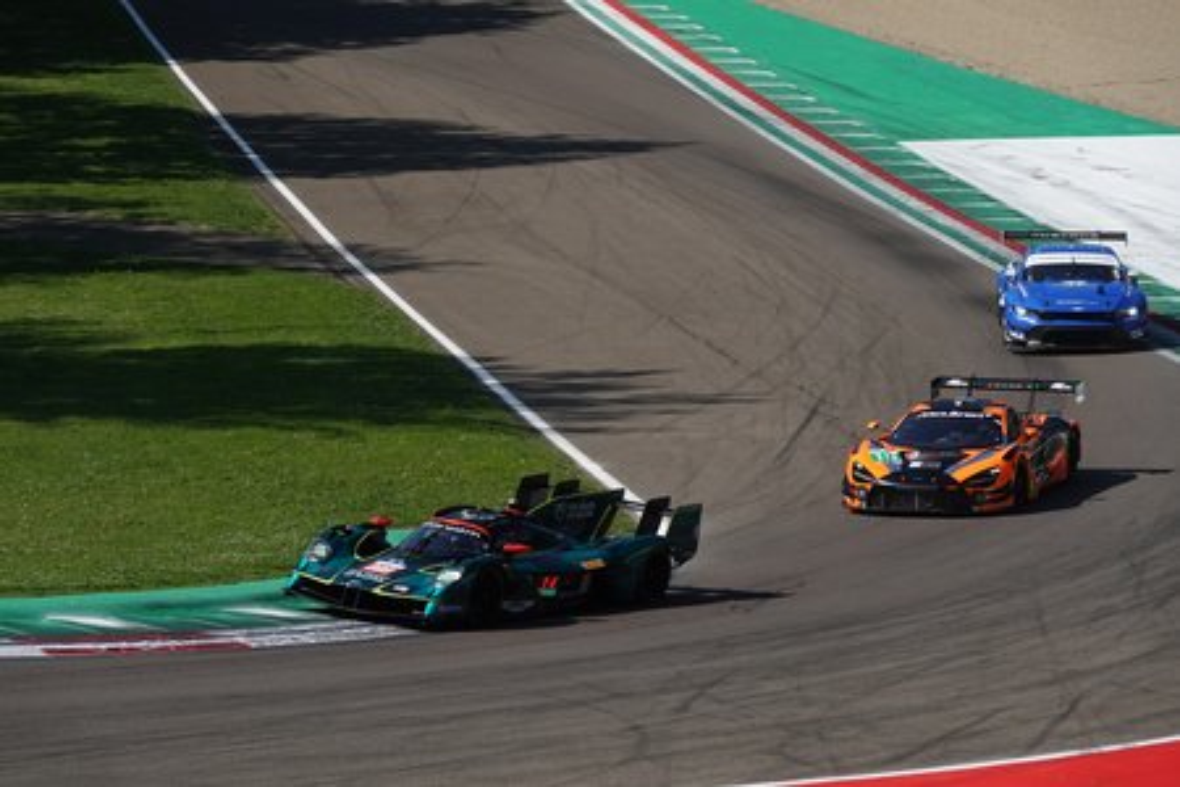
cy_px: 394
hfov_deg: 9.9
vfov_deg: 6.6
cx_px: 590
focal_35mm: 207
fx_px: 6784
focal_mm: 75.77
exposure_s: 1/800
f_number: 5.6
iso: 100
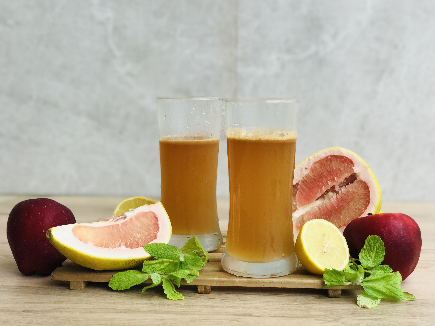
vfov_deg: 25.7
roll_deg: -0.1
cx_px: 218
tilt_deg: -5.5
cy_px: 163
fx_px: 716
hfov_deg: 33.8
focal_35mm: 57
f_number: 2.8
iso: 20
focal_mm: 6.6
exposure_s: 1/164
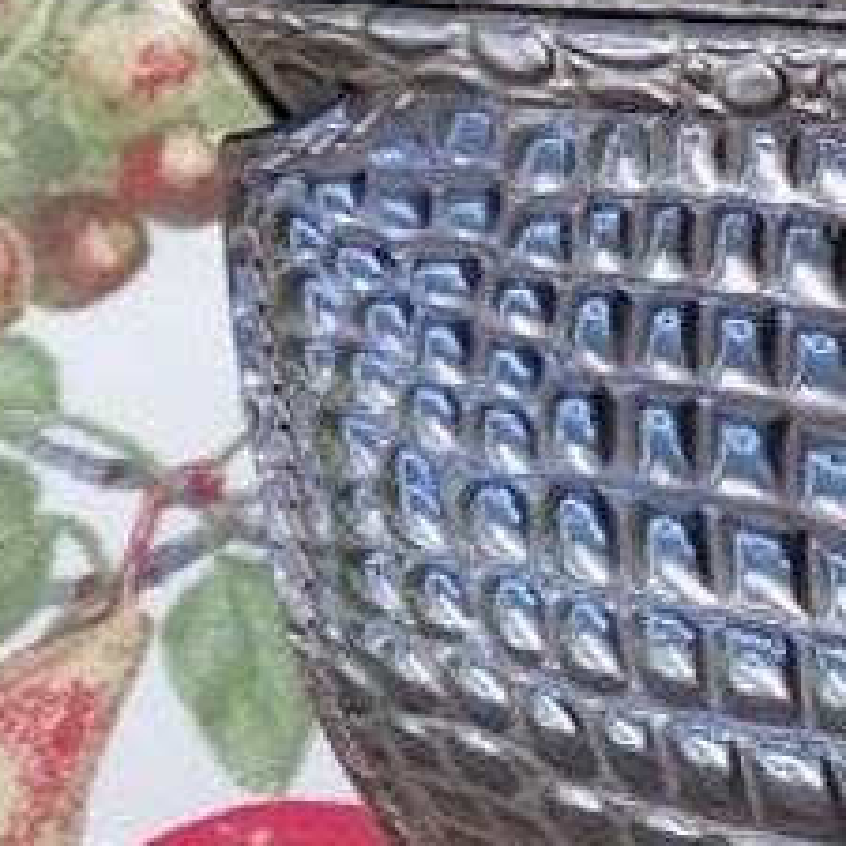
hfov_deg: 11.6
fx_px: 3760
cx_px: 1673
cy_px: 464
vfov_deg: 12.8
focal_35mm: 136
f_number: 1.8
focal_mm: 3.95
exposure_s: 1/50
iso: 80
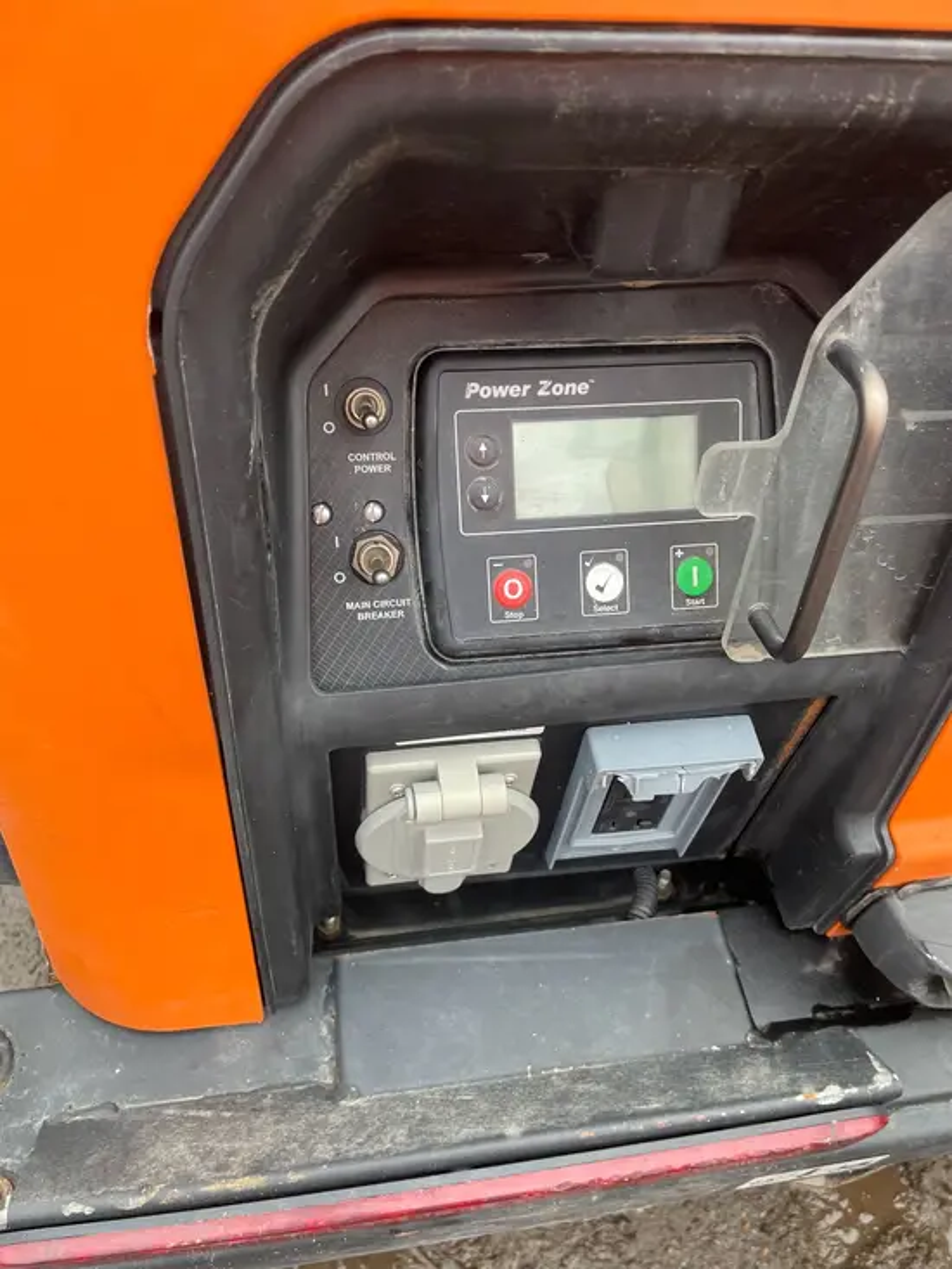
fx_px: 953
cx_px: 476
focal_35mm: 26
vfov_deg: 67.3
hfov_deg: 53.1
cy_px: 634
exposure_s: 1/60
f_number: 1.6
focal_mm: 4.2
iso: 160
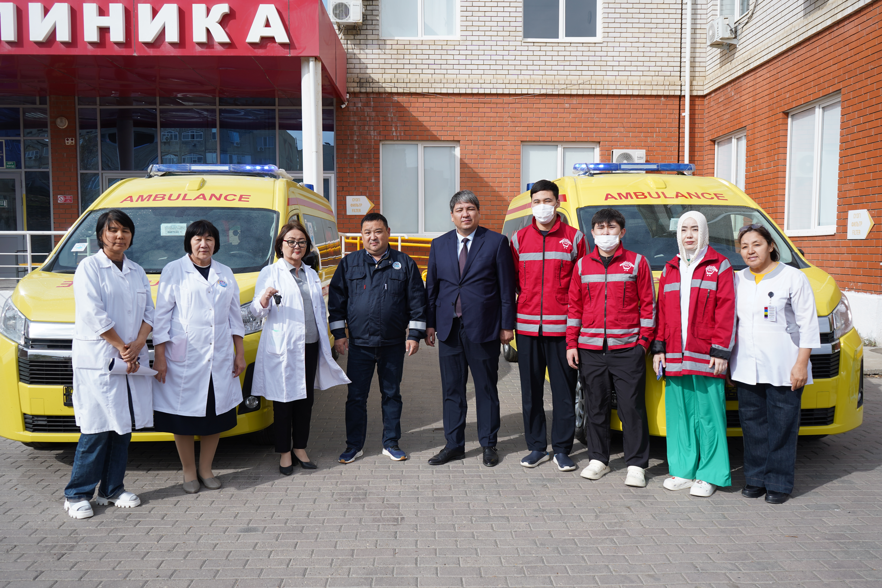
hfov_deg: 65.5
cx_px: 441
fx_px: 686
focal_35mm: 28
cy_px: 294
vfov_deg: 46.4
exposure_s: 1/400
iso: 100
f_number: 6.3
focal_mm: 28
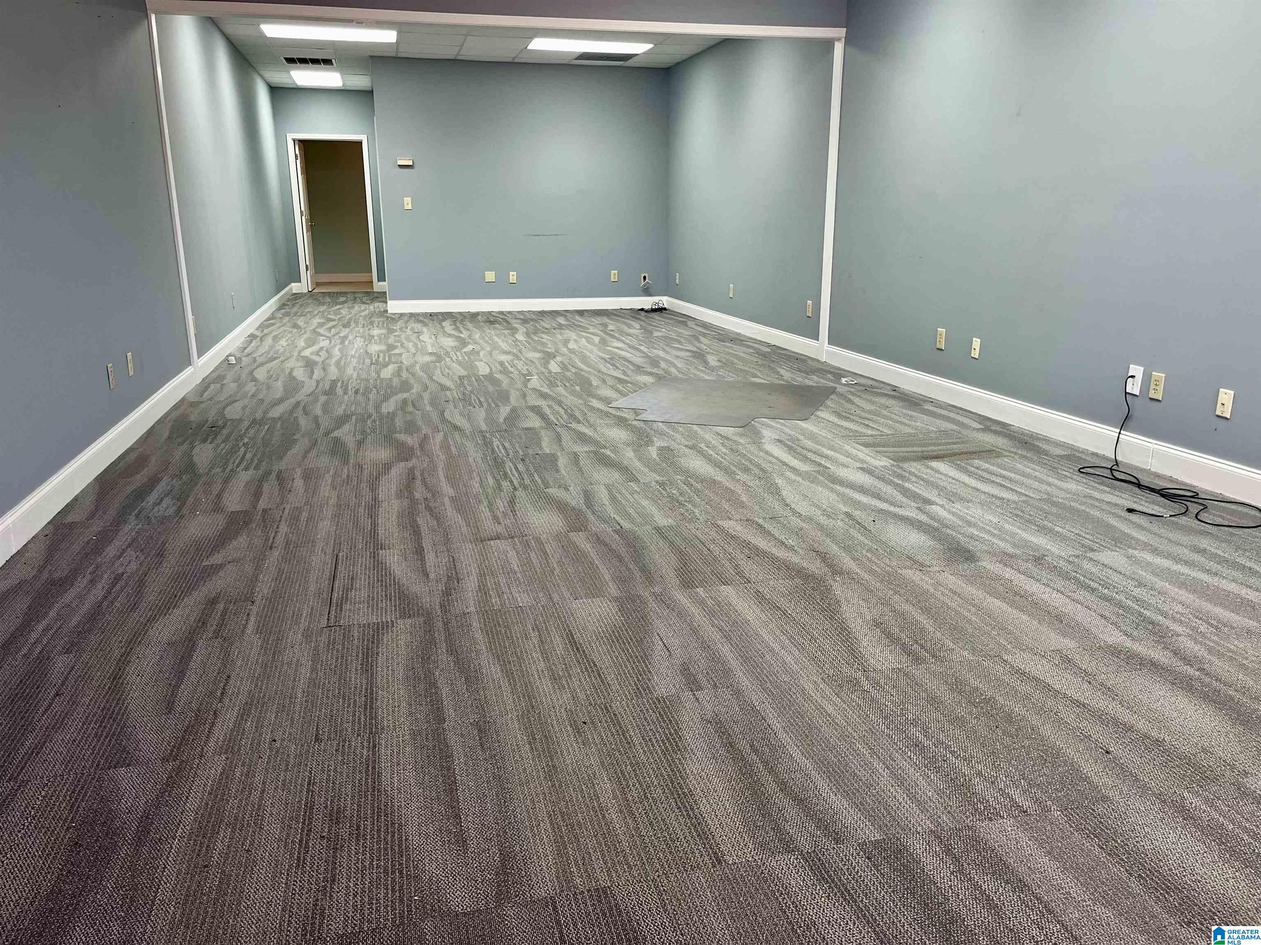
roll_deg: +0.1
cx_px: 630
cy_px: 472
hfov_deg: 67.3
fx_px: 947
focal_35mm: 26
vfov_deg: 53.1
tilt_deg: -15.0
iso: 125
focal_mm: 5.1
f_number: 1.6
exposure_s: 1/120
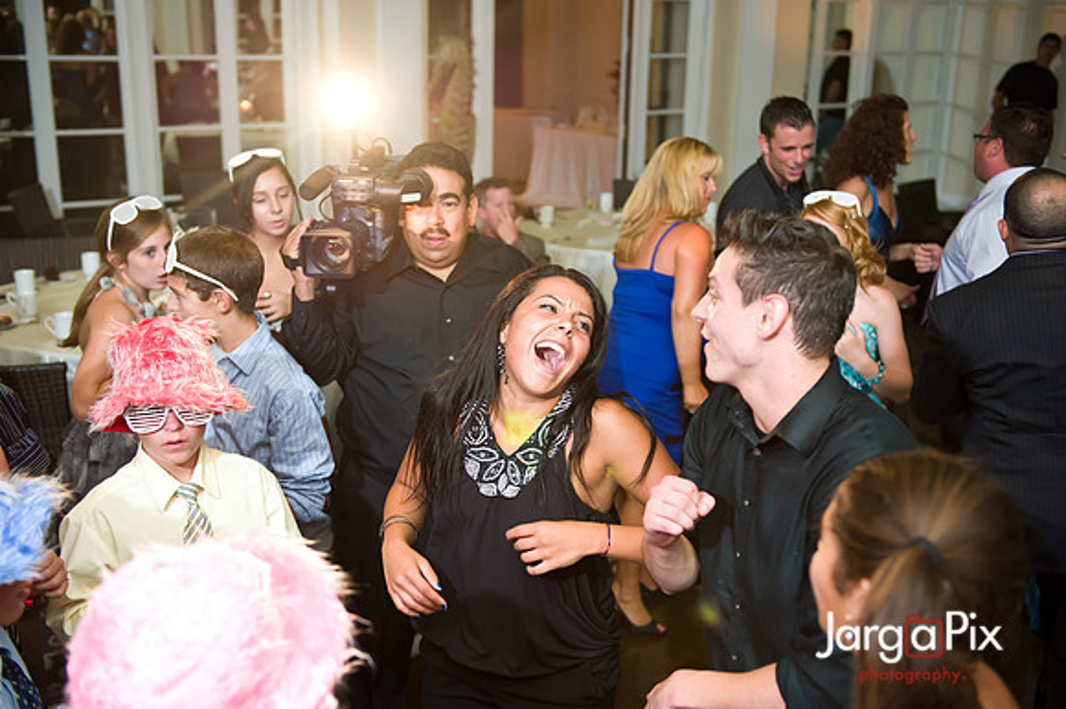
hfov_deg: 44.5
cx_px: 533
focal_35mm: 44
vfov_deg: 30.5
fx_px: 1302
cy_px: 354
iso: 1600
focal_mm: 44
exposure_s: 1/125
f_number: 3.2
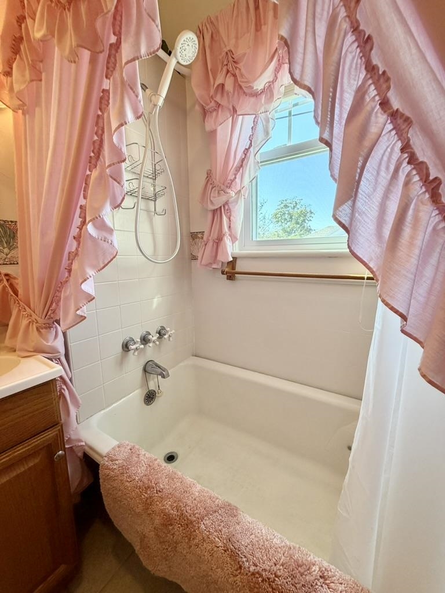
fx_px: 240
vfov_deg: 102.1
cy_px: 296
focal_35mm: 14
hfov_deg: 85.7
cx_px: 222
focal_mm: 2.22
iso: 125
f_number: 2.2
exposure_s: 1/120
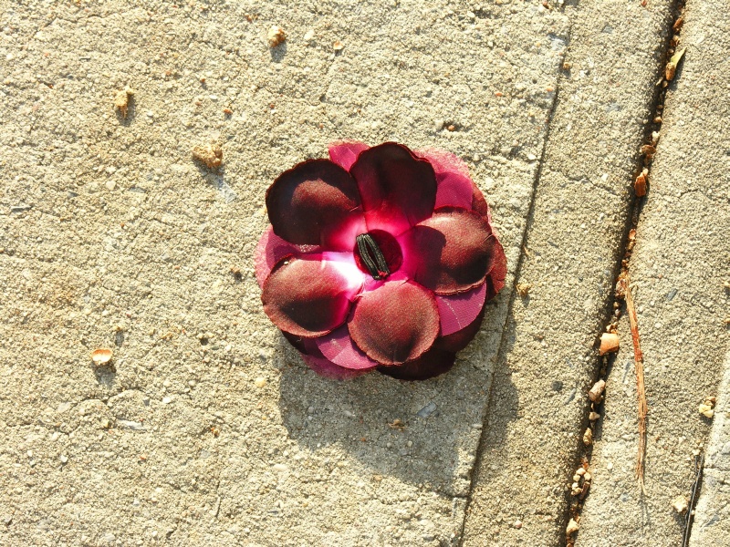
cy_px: 274
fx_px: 2678
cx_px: 365
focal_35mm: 127
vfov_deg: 11.7
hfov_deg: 15.5
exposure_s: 1/37
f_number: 7.6
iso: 50
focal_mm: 32.4
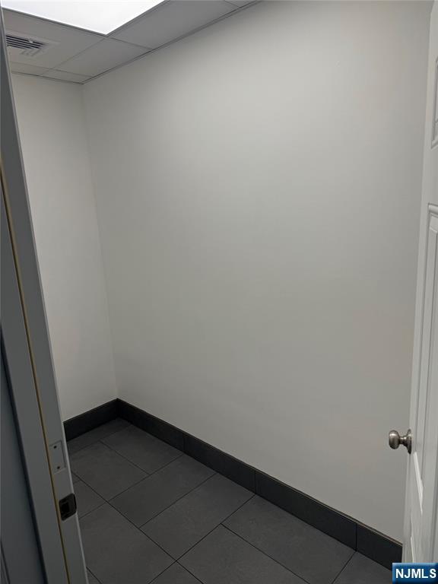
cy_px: 292
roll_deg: +2.1
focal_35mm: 24
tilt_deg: -12.2
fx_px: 405
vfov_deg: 71.6
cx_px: 219
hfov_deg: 56.8
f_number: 1.78
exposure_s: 1/410
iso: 80
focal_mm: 6.76
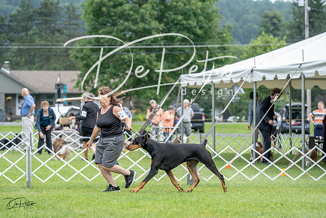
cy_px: 109
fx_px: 1232
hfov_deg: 15.1
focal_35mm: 136
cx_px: 163
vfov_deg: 10.1
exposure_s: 1/640
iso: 400
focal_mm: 136
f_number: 4.5
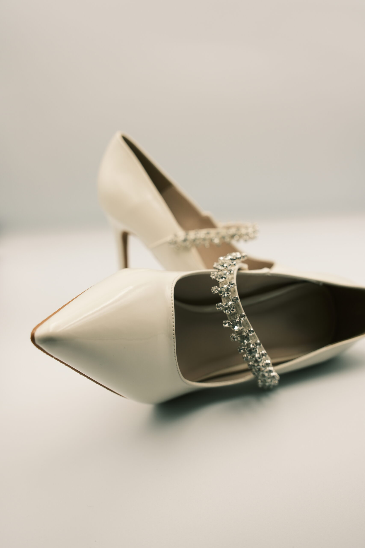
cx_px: 182
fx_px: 532
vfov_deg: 54.4
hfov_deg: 37.9
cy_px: 274
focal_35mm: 35
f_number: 3.6
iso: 160
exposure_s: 1/140
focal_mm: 23
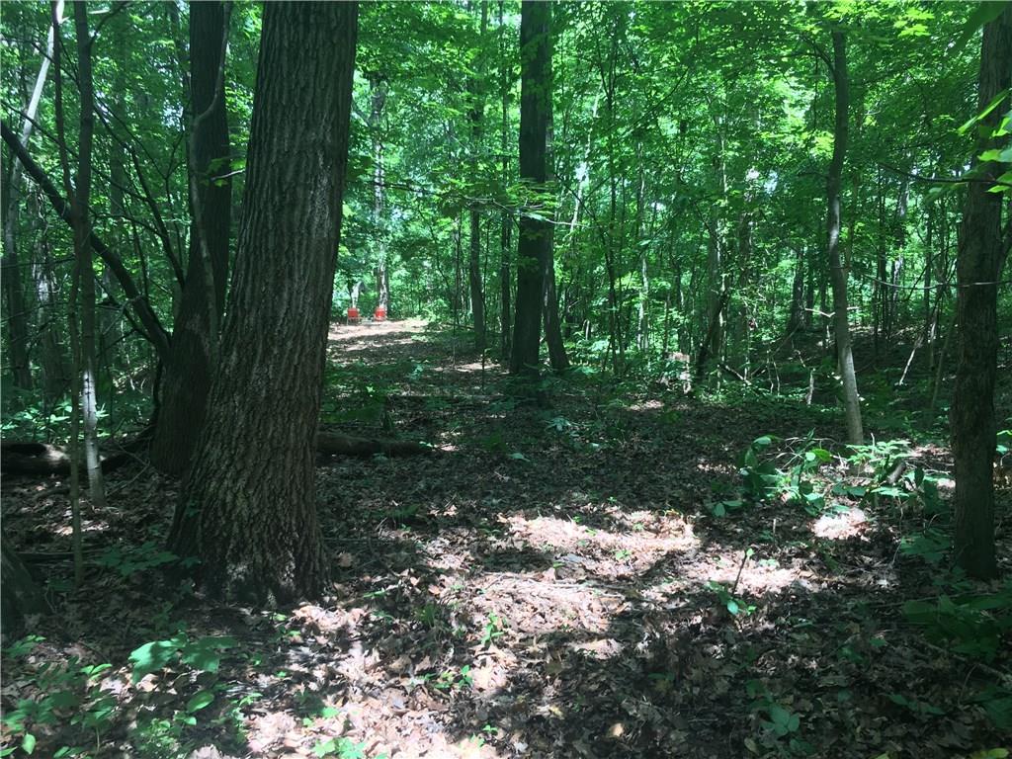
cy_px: 380
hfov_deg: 61.7
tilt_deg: -7.5
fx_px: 848
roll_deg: +0.6
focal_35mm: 29
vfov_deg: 48.2
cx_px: 506
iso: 32
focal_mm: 4.15
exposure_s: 1/60
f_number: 2.2
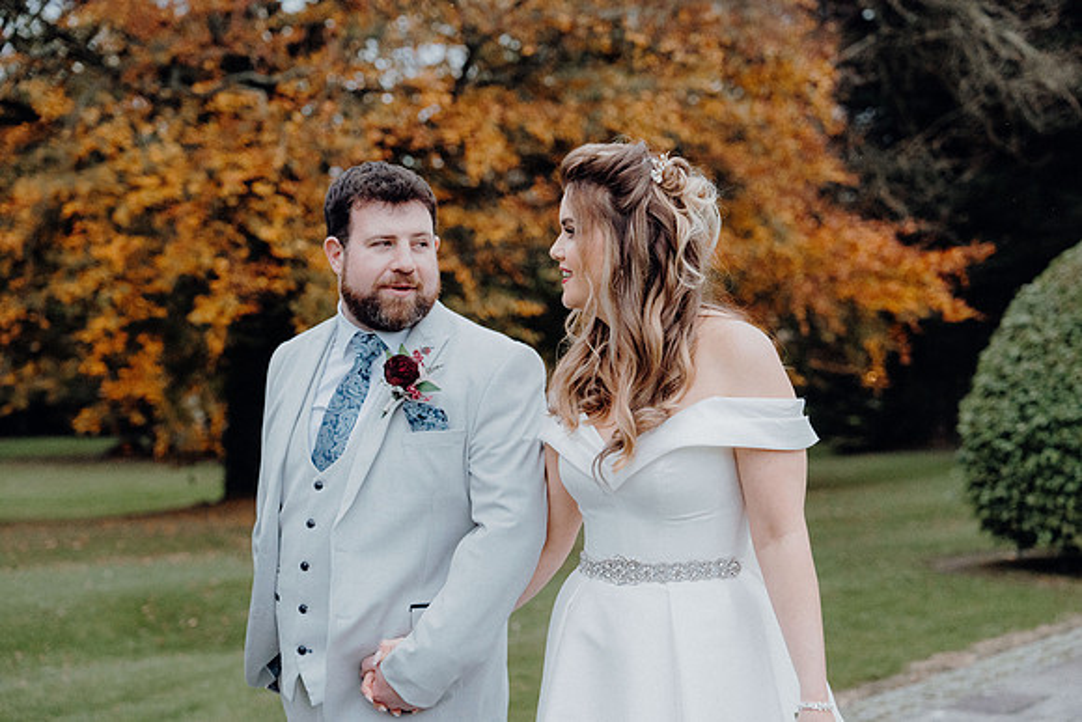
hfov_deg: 30.1
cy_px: 361
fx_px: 2014
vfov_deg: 20.3
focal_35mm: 67
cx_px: 541
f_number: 3.5
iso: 5000
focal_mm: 67
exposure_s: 1/200
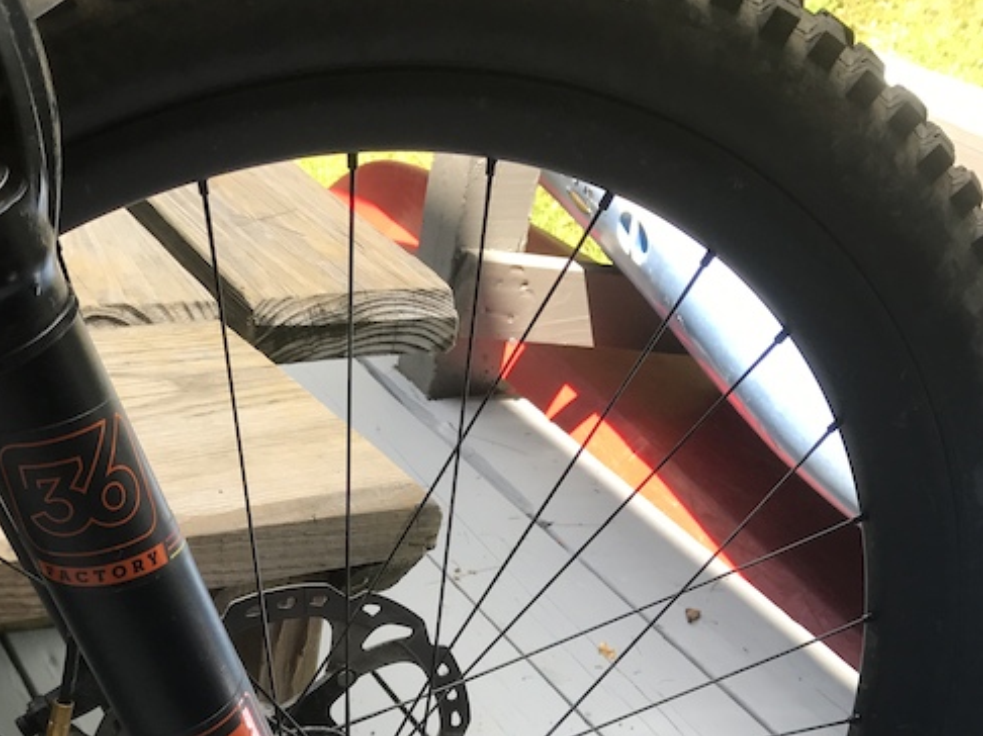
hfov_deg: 32.2
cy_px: 673
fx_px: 1675
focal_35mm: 59
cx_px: 265
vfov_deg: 24.1
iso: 20
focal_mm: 3.99
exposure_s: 1/326
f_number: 1.8
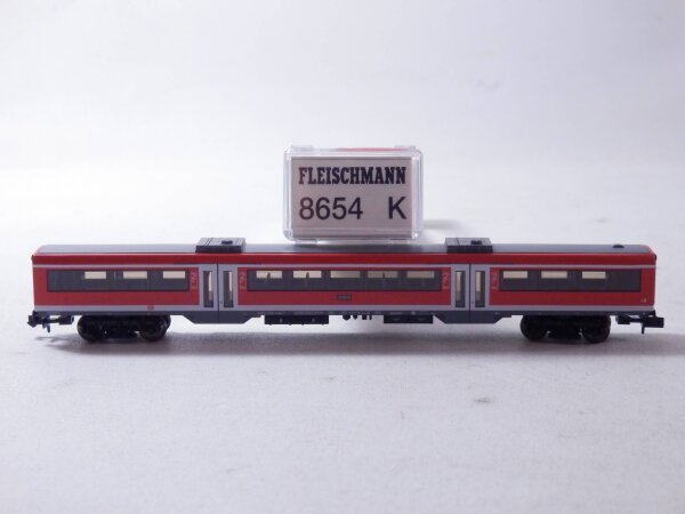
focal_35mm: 66
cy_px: 257
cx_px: 342
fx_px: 1306
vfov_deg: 22.3
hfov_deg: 29.4
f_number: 4.4
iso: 640
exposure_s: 1/160
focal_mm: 11.9
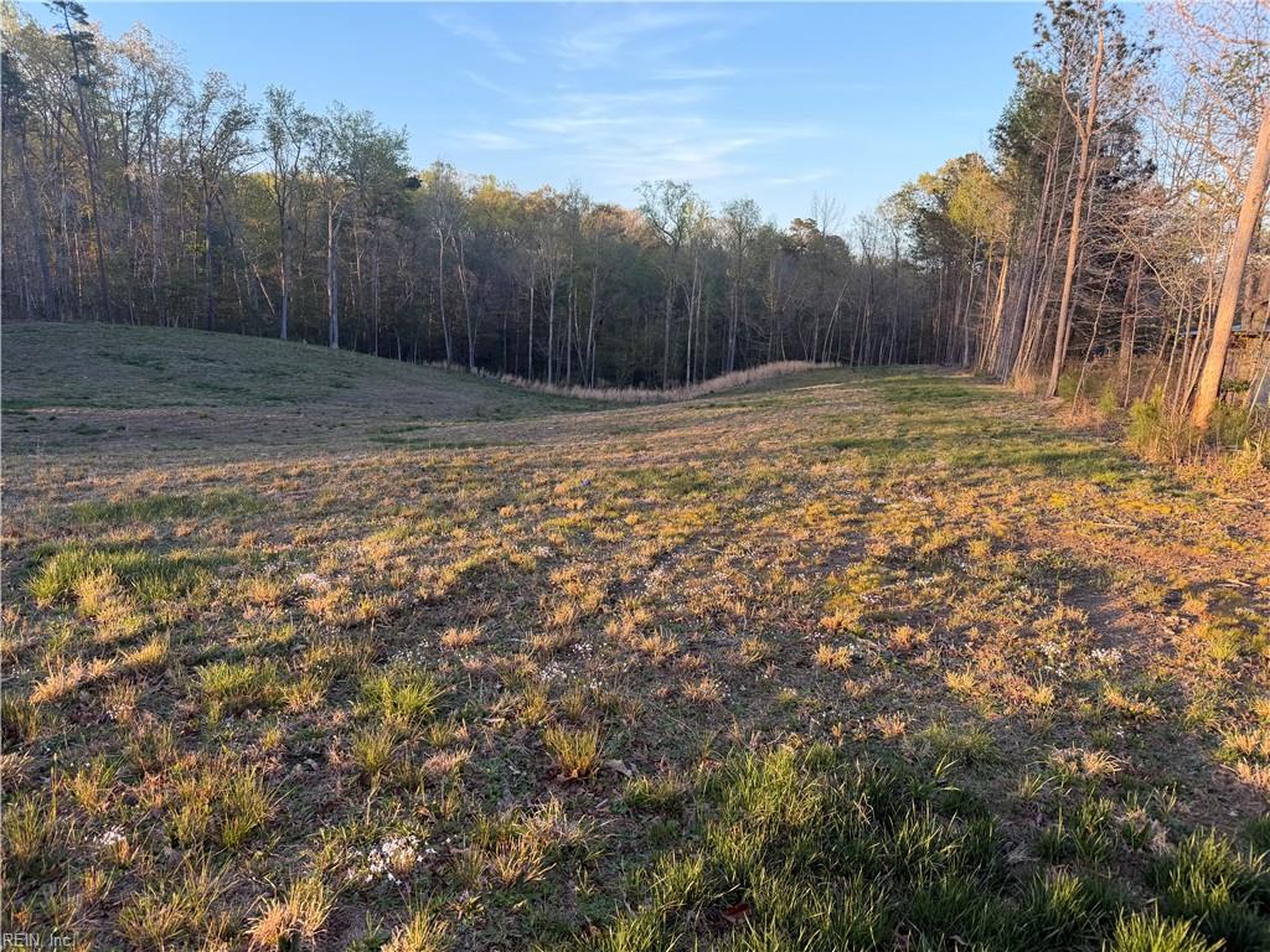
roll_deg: -3.1
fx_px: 881
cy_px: 476
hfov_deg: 71.6
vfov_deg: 56.8
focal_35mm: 24
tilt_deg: -13.6
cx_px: 635
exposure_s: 1/435
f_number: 1.78
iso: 80
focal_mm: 6.76
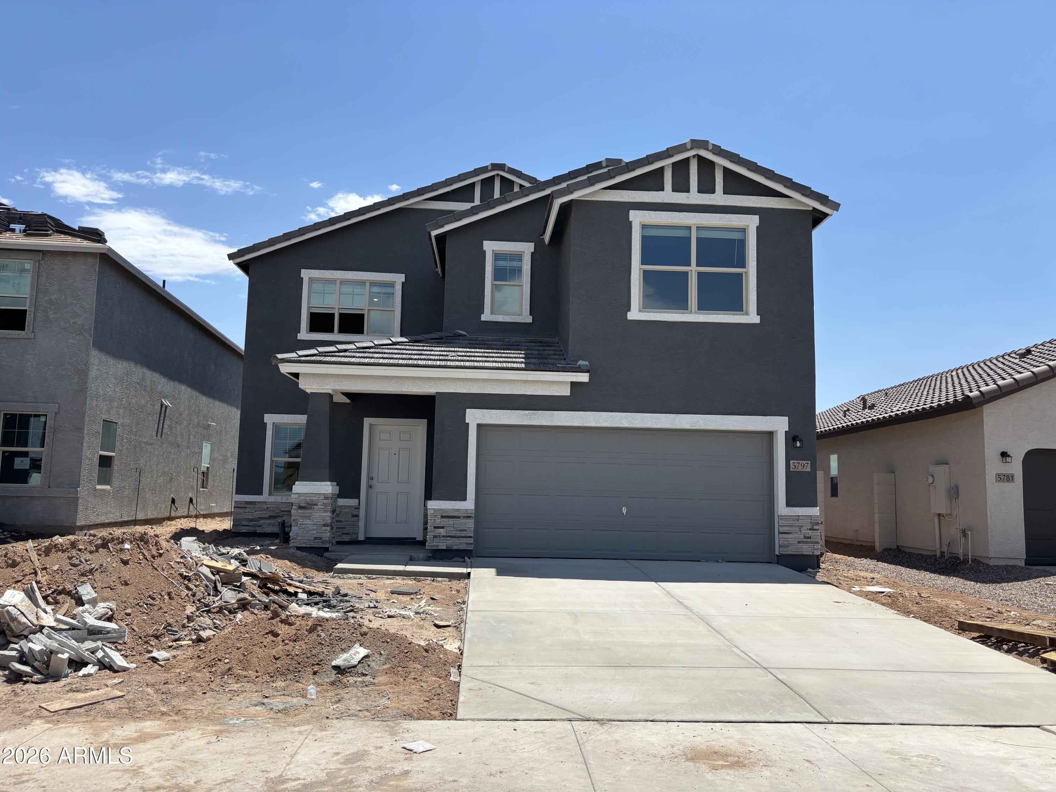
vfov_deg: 53.1
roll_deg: -2.1
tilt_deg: +6.7
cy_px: 396
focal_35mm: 26
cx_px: 528
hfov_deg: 67.3
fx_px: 793
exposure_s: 1/4255
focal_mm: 5.96
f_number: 1.6
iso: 50
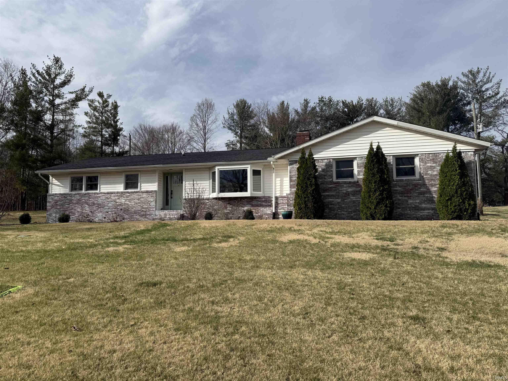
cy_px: 190
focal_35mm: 24
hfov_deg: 71.6
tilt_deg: +5.8
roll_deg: +0.1
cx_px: 254
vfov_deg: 56.8
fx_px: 352
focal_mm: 6.76
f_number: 1.78
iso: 80
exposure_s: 1/6173
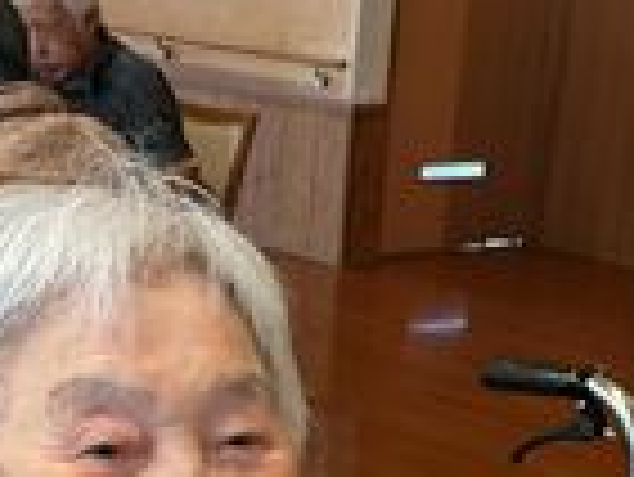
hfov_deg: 23.7
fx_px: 1503
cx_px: 436
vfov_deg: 17.1
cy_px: 598
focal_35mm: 82
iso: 64
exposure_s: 1/60
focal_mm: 3
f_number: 1.8
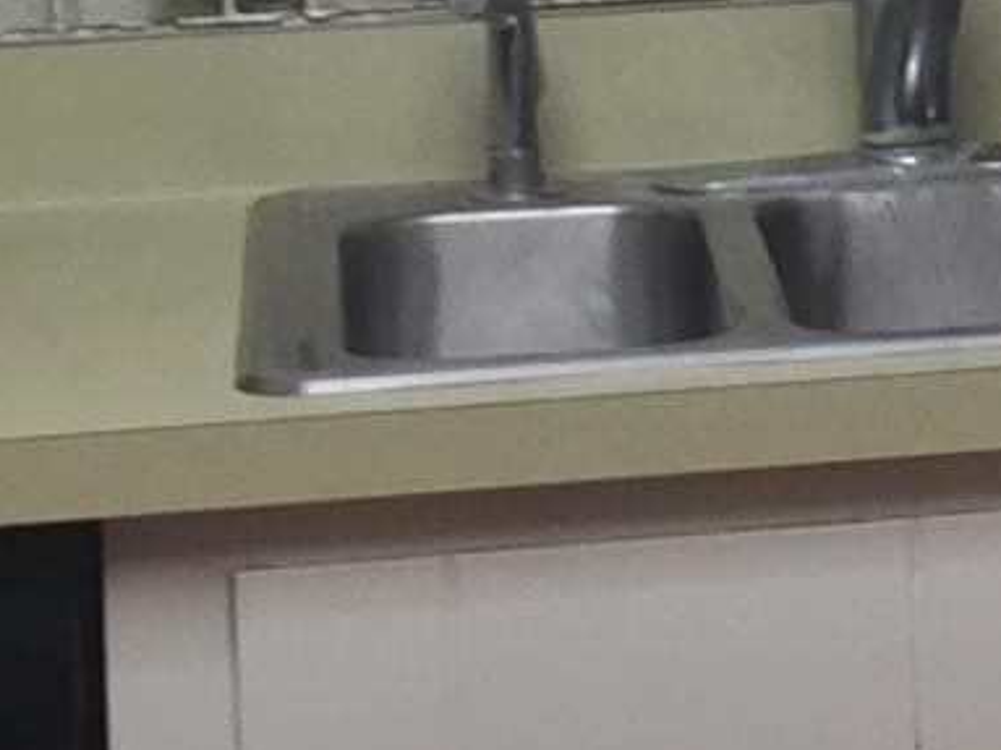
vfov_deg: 6.5
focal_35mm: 227
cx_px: 2284
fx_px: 6562
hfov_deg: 8.1
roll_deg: -0.1
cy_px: -371
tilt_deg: -6.3
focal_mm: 4.15
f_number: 2.2
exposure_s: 1/60
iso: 32
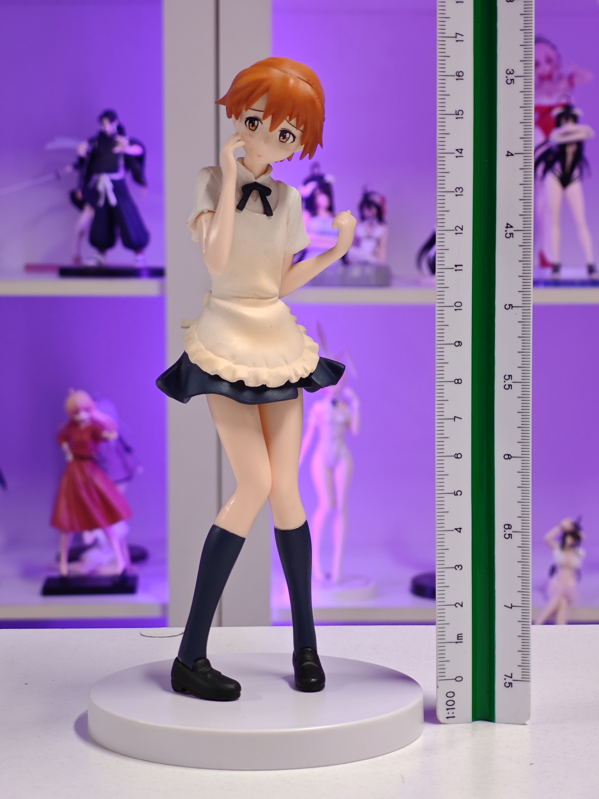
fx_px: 1846
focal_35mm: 80
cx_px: 300
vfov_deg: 24.4
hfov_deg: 18.4
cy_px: 400
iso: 400
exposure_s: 1/19.8
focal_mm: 7.48
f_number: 2.4
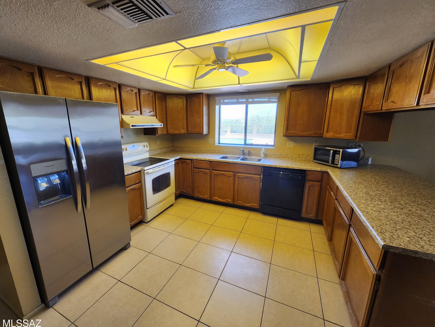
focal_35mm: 14
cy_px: 163
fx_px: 176
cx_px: 204
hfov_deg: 101.9
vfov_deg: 85.7
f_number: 2.2
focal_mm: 1.74
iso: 125
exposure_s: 1/60
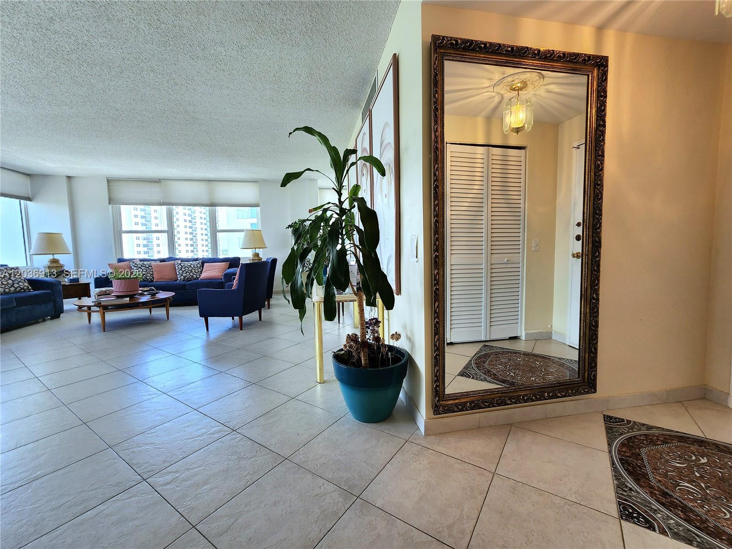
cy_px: 274
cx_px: 366
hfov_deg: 106.2
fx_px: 275
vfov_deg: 89.9
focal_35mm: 13
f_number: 2.2
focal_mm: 2.2
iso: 64
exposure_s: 1/60.2
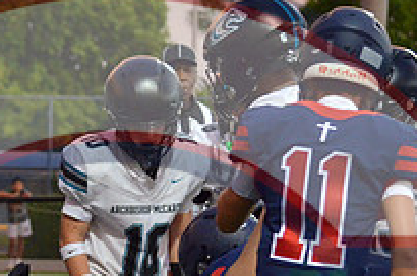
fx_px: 3435
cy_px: 349
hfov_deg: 6.9
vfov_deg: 4.6
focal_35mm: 297
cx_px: 106
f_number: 4.5
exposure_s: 1/500
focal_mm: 70
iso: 2500
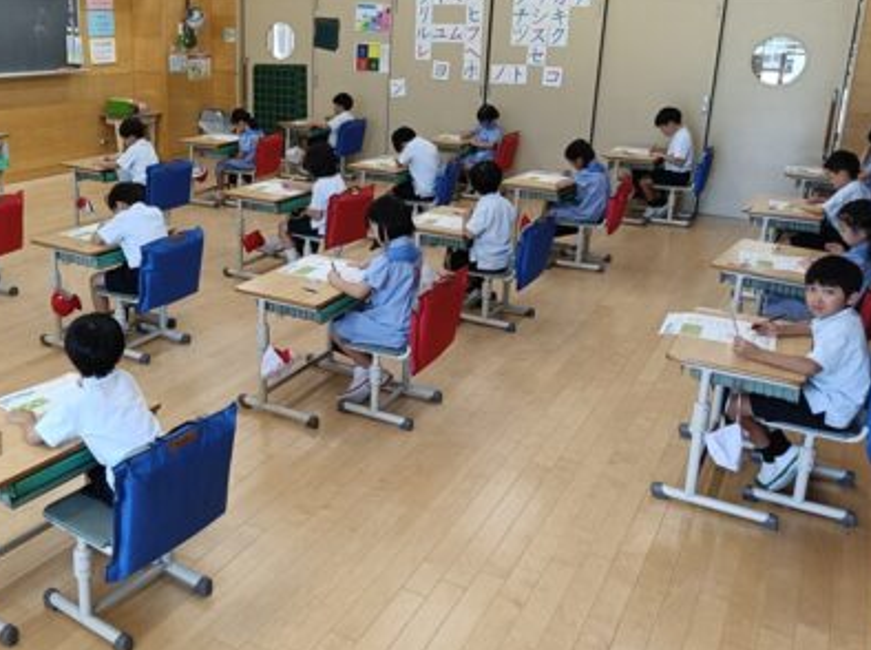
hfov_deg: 53.4
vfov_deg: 41.4
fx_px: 854
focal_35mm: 34
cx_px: 318
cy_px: 252
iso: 160
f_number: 1.7
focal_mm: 4.7
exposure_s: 1/50
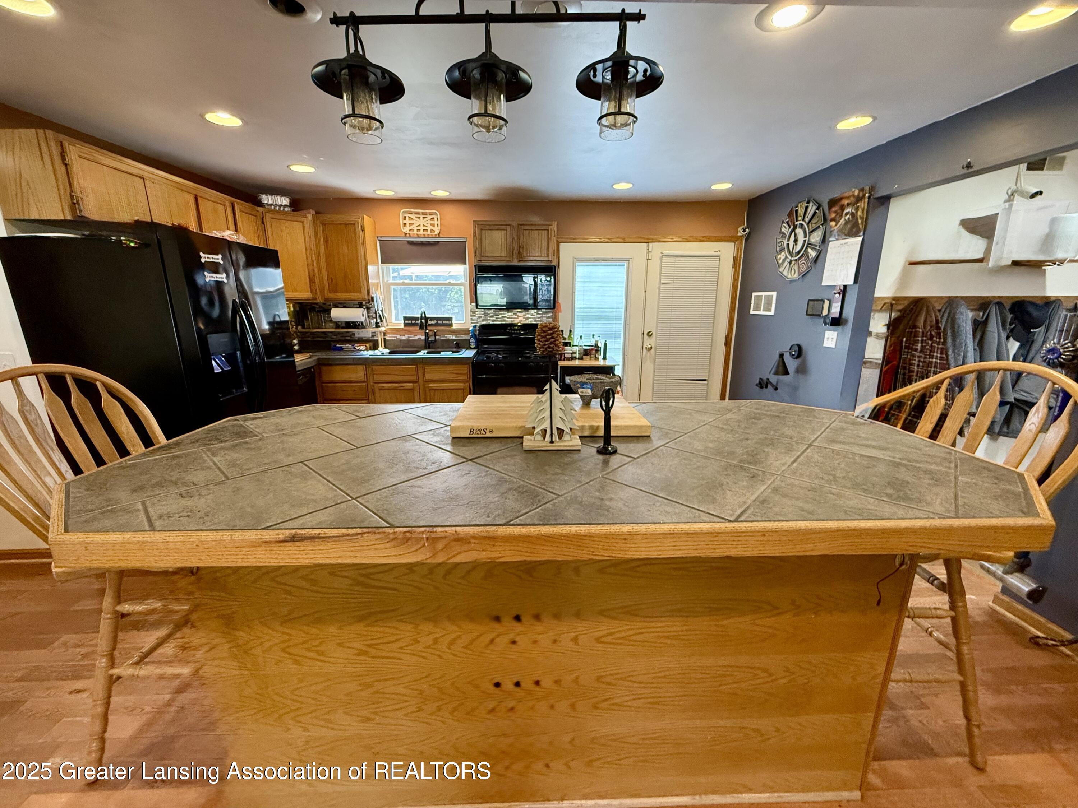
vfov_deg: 85.7
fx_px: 436
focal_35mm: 14
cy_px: 404
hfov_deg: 102.1
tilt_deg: -13.5
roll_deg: -0.2
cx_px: 539
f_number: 2.2
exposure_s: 1/120
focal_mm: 2.22
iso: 400
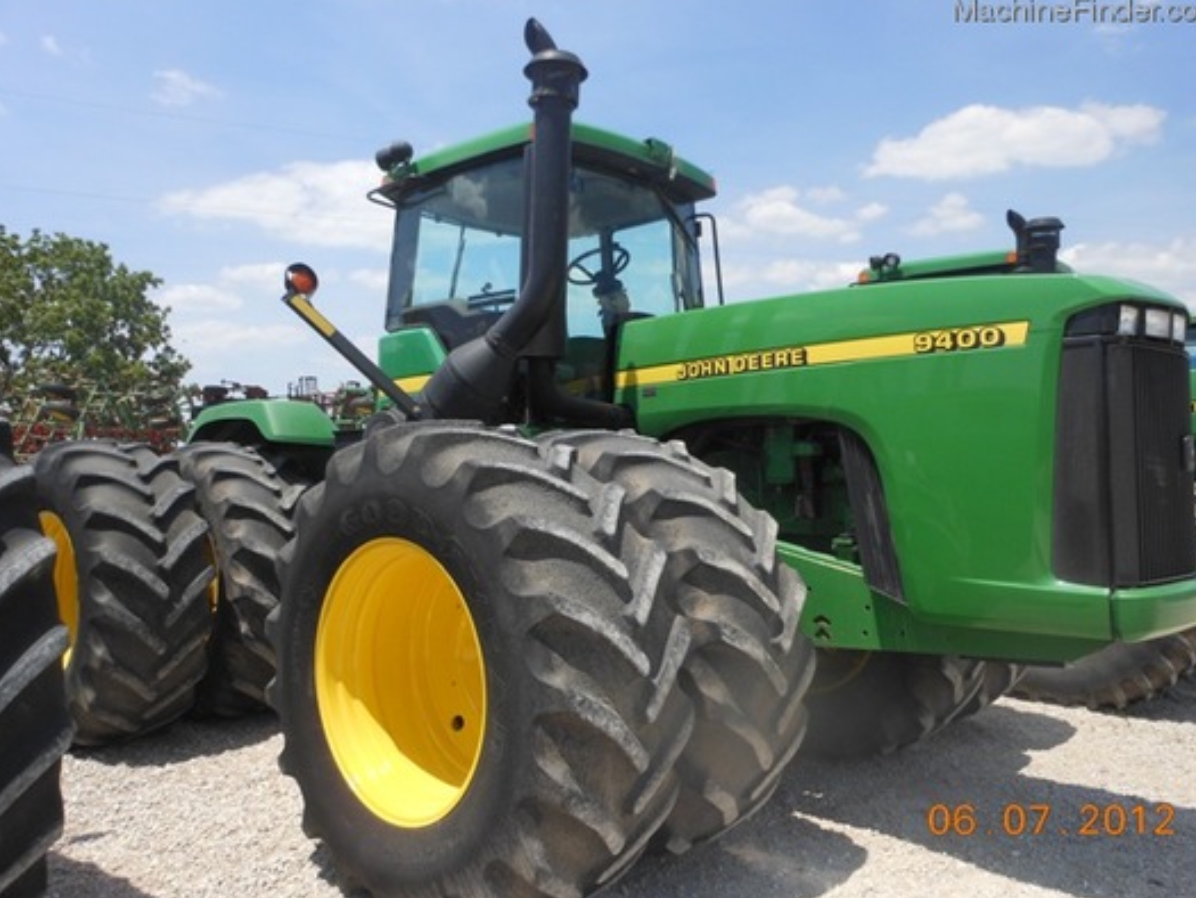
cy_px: 442
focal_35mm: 29
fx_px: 1002
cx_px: 604
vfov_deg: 48.2
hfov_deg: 61.6
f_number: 3.7
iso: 80
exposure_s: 1/800
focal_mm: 5
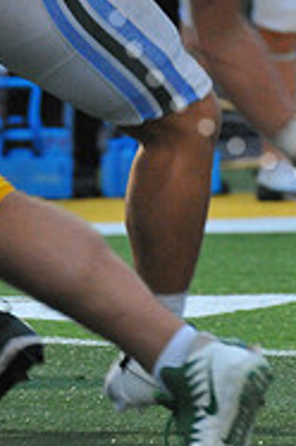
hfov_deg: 0.7
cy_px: -103
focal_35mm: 1861
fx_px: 23036
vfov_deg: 1.1
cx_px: 372
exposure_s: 1/200
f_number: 11
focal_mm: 600
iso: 6400
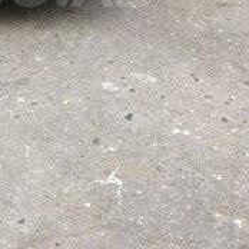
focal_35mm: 97
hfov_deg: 17.5
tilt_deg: -27.6
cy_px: -15
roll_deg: +6.1
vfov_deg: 17.4
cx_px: 1
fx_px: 789
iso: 40
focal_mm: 4.15
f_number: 2.2
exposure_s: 1/100
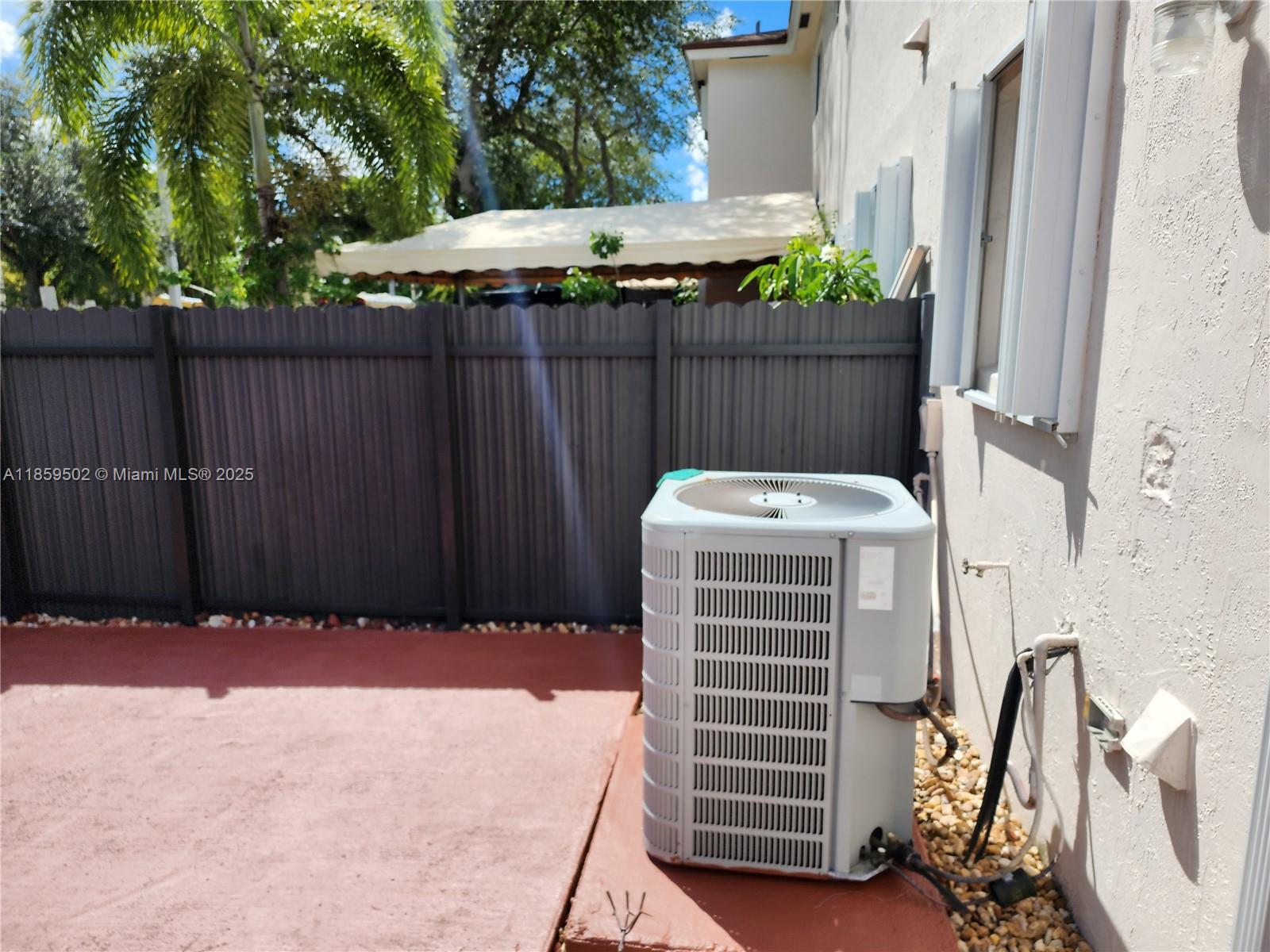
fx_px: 844
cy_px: 476
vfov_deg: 58.9
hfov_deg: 73.9
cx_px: 635
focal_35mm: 23
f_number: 1.8
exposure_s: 1/984
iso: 12
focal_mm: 6.4
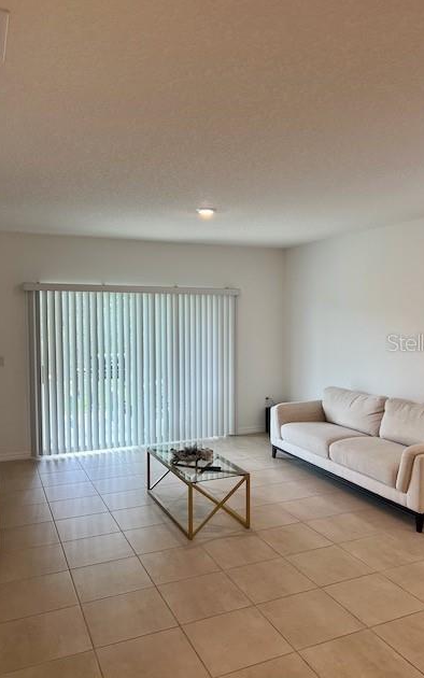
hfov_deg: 44.5
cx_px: 230
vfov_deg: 66.5
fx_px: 517
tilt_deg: -3.2
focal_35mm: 28
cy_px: 342
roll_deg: -0.2
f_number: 1.5
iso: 50
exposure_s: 1/120
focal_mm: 5.7
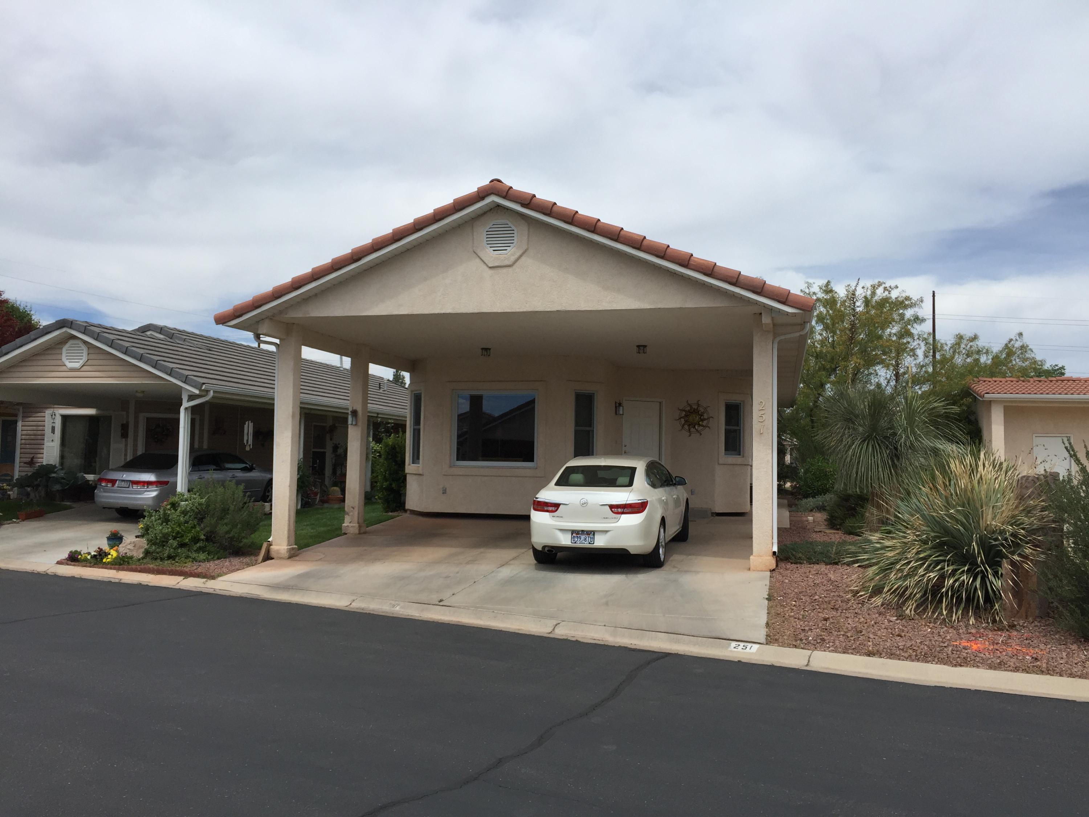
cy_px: 408
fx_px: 912
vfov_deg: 48.2
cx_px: 544
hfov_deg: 61.7
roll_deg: -0.3
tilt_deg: +2.3
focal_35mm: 29
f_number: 2.2
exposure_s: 1/2825
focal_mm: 4.15
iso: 32
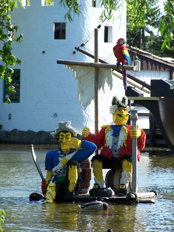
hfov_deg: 7.9
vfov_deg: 10.5
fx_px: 1267
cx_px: 87
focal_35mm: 189
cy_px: 116
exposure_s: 1/350
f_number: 3.2
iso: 80
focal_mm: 31.3
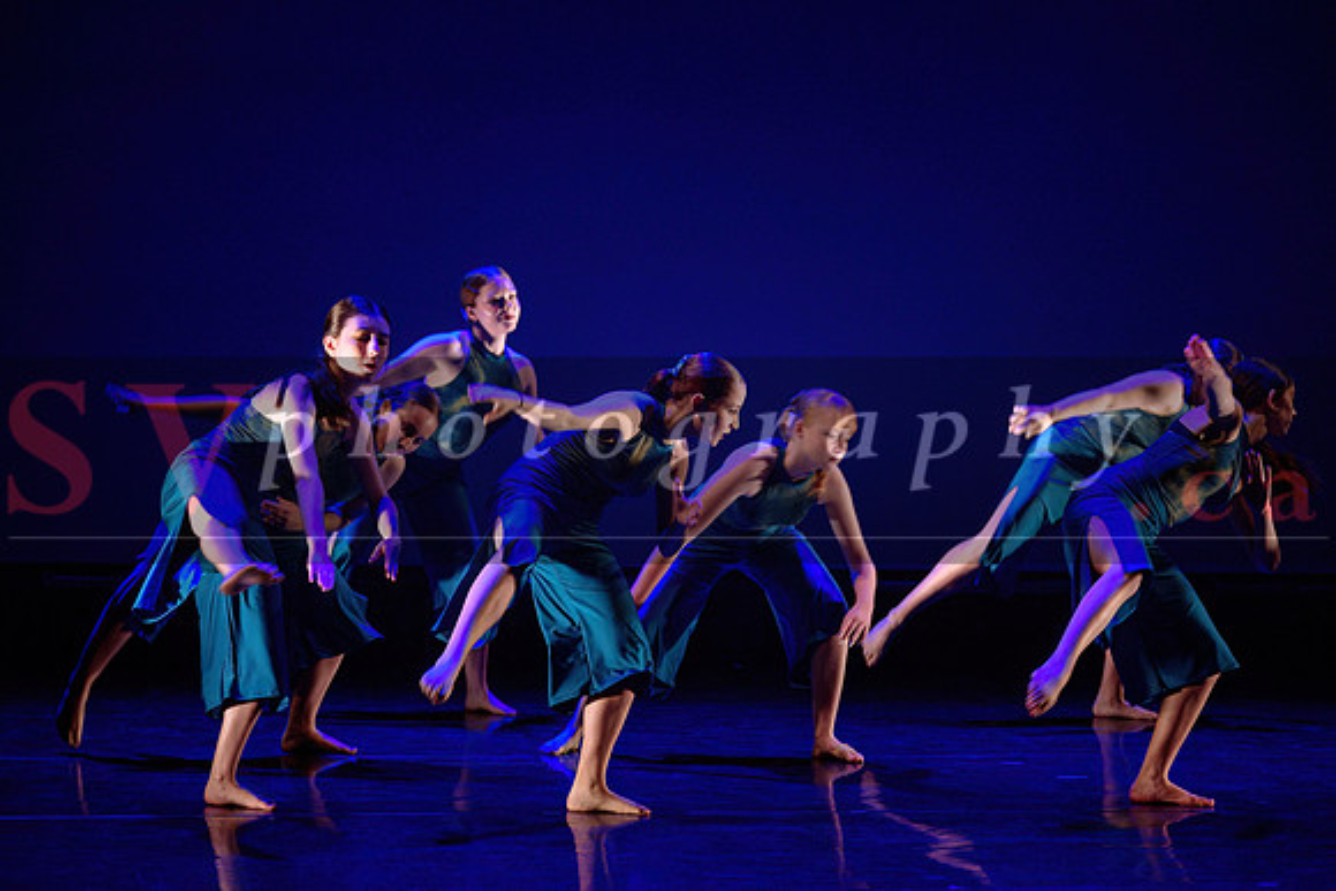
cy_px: 399
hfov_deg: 15.5
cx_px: 668
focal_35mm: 133
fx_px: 4923
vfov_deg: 10.3
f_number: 2.8
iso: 1600
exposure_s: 1/200
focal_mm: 120
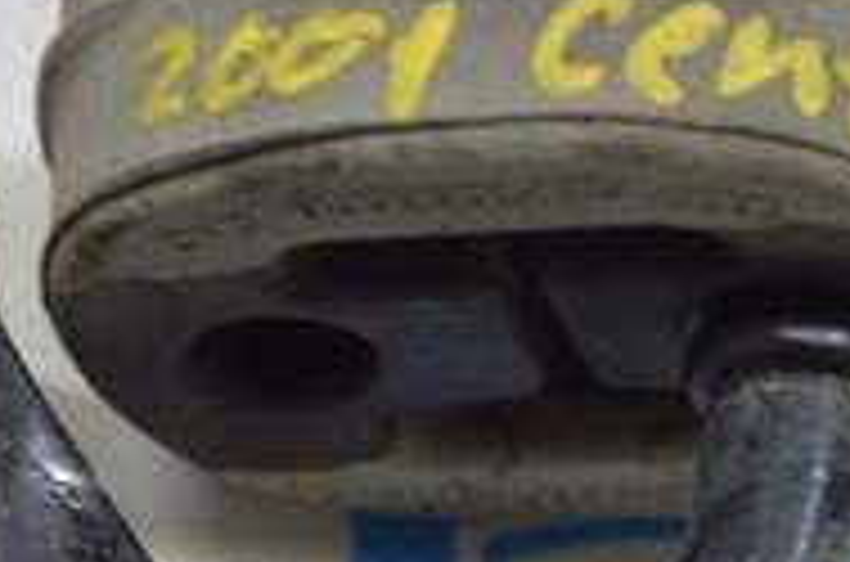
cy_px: 245
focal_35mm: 244
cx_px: 297
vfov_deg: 5.6
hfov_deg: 8.5
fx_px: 5747
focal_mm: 48
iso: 400
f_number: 5.6
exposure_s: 1/20
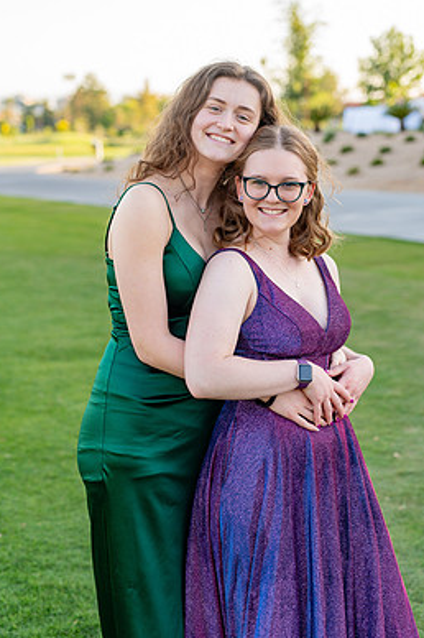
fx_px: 1026
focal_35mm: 58
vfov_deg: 34.5
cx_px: 234
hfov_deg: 23.3
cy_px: 275
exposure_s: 1/250
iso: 100
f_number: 2.8
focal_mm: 50
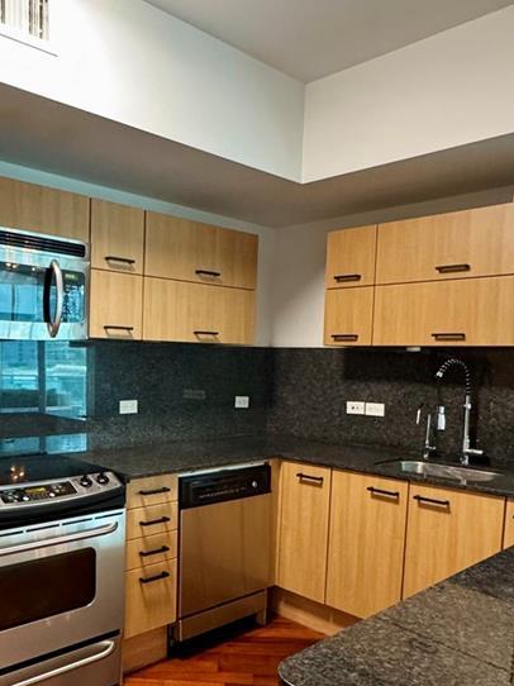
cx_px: 185
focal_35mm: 31
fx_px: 614
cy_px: 415
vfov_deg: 57.9
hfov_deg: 44.9
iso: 500
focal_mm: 2.22
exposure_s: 1/60
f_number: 2.2
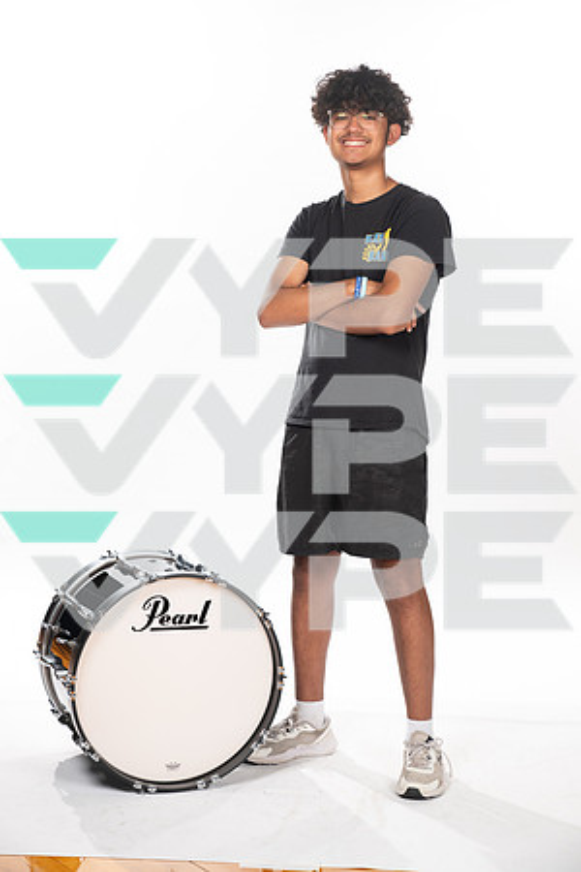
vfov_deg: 33.4
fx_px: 1452
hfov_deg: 22.6
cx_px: 290
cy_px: 436
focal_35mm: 60
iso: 800
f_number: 7.1
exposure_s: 1/320
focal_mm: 60
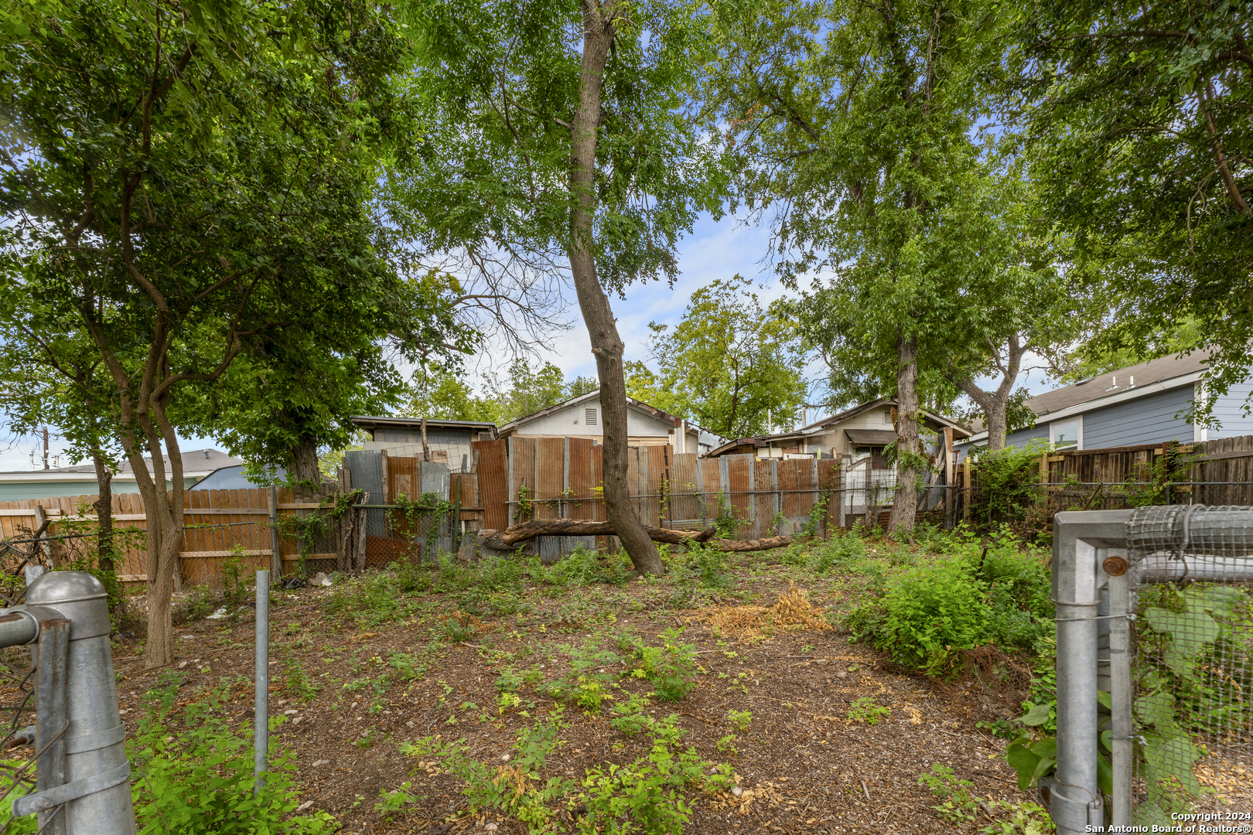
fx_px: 487
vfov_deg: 81.2
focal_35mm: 14
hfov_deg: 104.3
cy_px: 418
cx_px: 626
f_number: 11
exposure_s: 1/25
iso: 200
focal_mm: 14
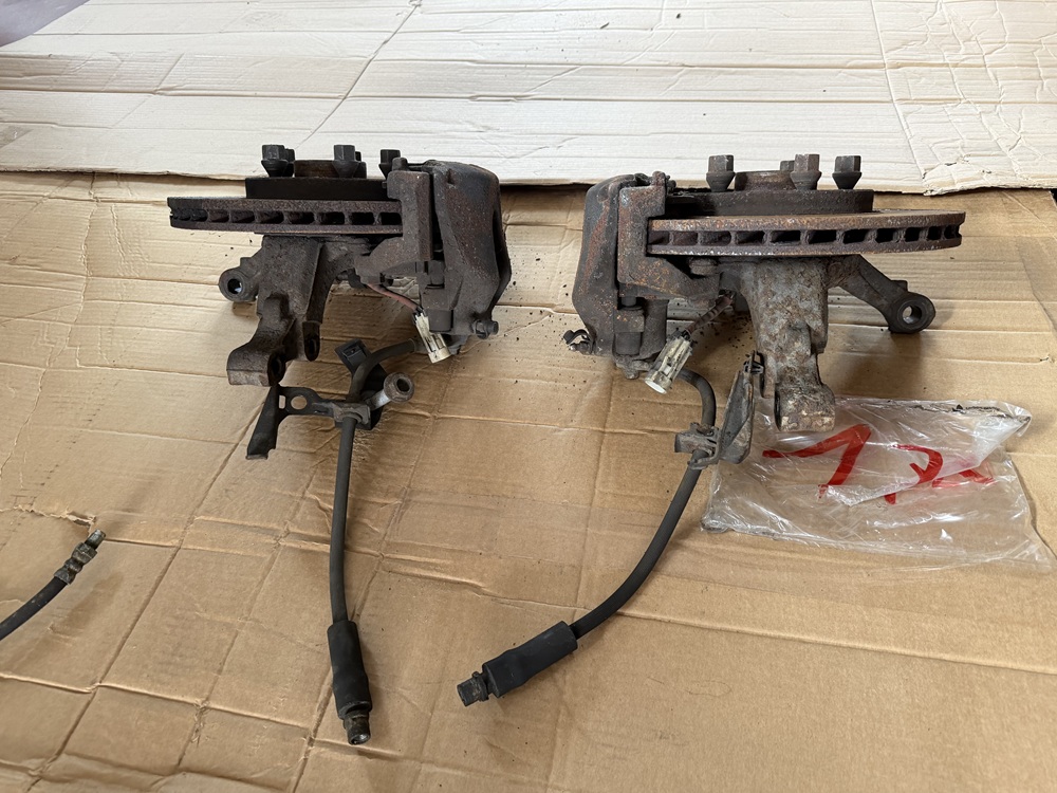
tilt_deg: -46.8
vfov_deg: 56.8
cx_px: 528
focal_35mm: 24
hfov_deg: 71.6
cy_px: 396
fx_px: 733
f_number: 1.78
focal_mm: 6.76
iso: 250
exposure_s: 1/60
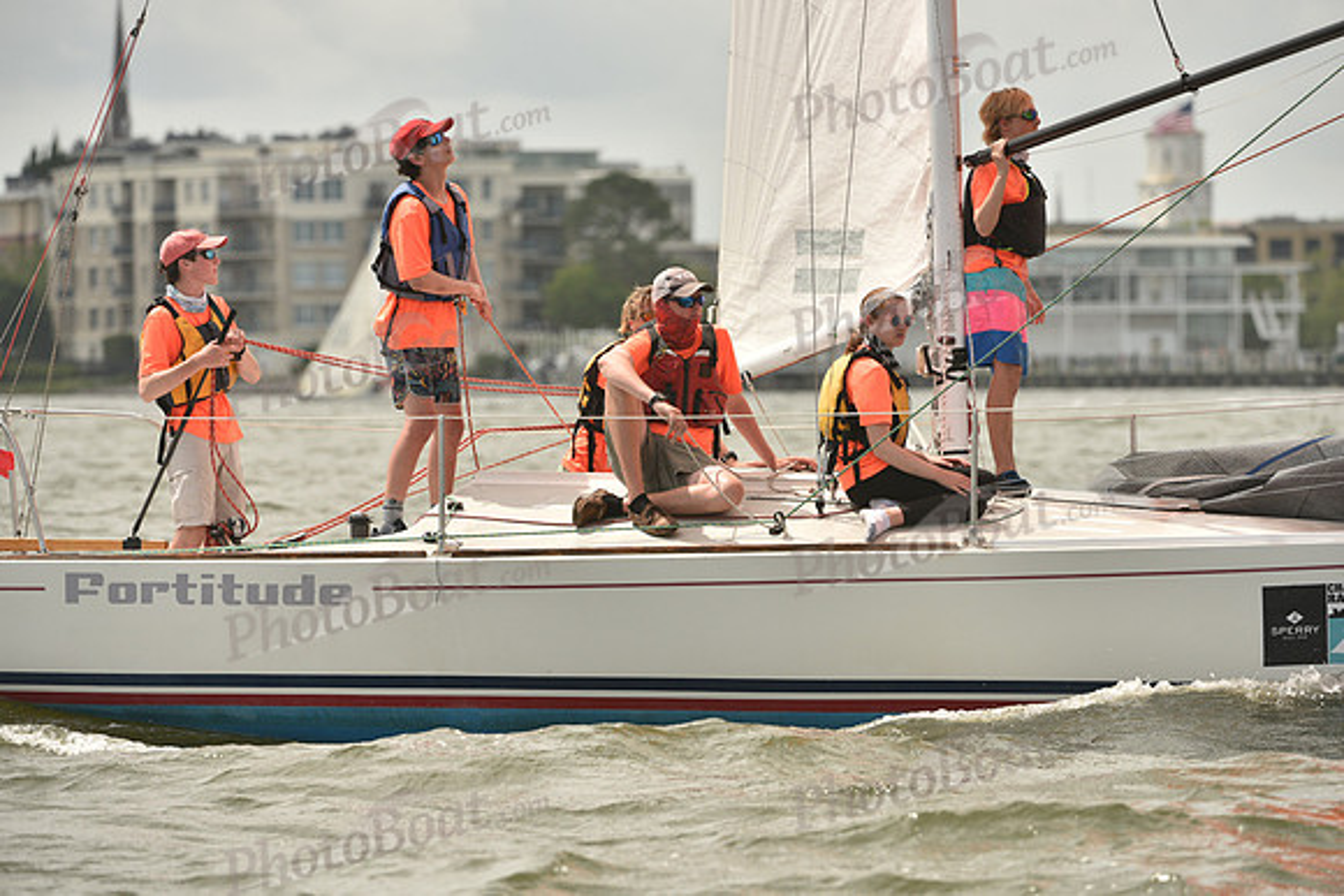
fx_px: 11575
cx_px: 672
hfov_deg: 6.6
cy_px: 448
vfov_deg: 4.4
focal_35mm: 310
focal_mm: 310
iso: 320
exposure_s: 1/1250
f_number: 7.1
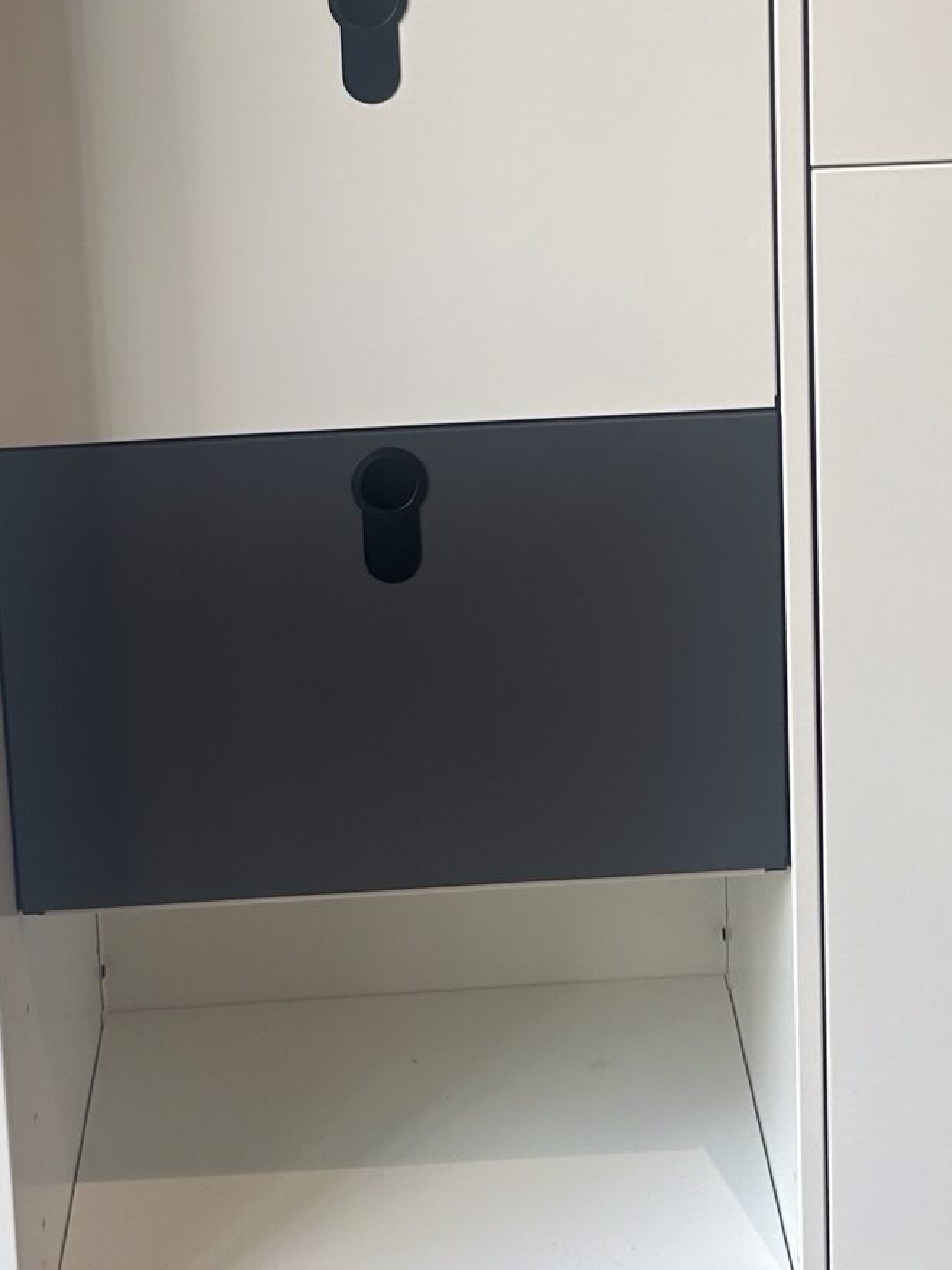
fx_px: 2787
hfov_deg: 19.4
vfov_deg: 24.7
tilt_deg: -11.2
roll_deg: +1.3
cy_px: 51
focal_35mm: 76
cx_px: 506
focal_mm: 5.7
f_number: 1.5
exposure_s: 1/121
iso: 50
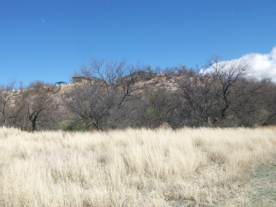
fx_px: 279
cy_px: 101
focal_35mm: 35
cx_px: 135
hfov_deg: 52.6
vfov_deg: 40.7
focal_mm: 5.7
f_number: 5.5
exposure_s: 1/294
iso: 64
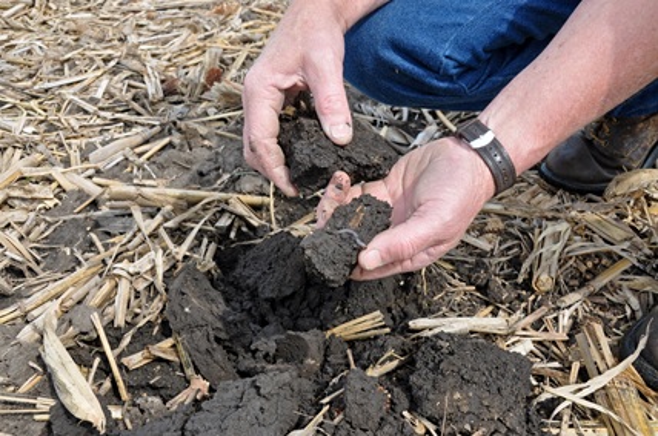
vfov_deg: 35.4
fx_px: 684
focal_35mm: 38
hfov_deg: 51.3
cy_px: 218
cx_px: 329
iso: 200
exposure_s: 1/200
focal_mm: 25
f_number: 10
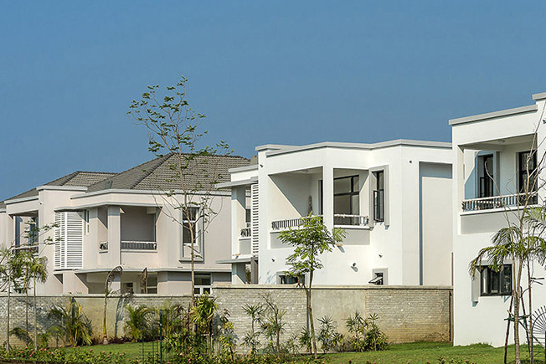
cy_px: 236
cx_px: 393
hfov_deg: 19.7
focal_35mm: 103
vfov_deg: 13.3
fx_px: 1562
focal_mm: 70
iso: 100
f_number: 18
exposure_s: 1/200
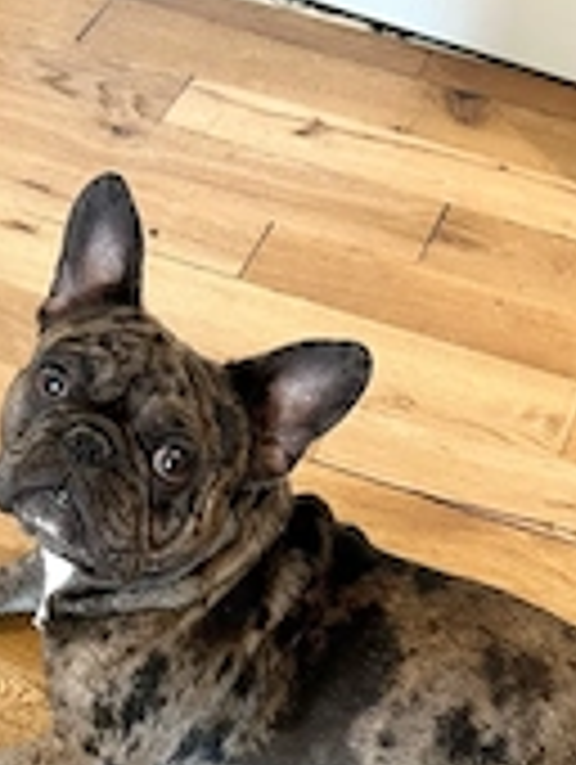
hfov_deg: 24.0
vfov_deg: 29.9
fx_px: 1350
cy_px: 729
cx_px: 220
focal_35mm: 61
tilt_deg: -56.5
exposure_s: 1/50
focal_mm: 5.7
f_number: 1.5
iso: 160
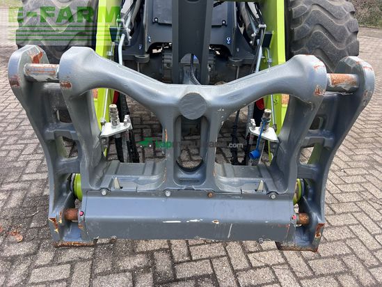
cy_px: 144
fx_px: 287
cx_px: 191
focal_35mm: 26
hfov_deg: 67.3
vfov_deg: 53.1
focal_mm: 5.7
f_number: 1.5
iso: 50
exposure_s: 1/389
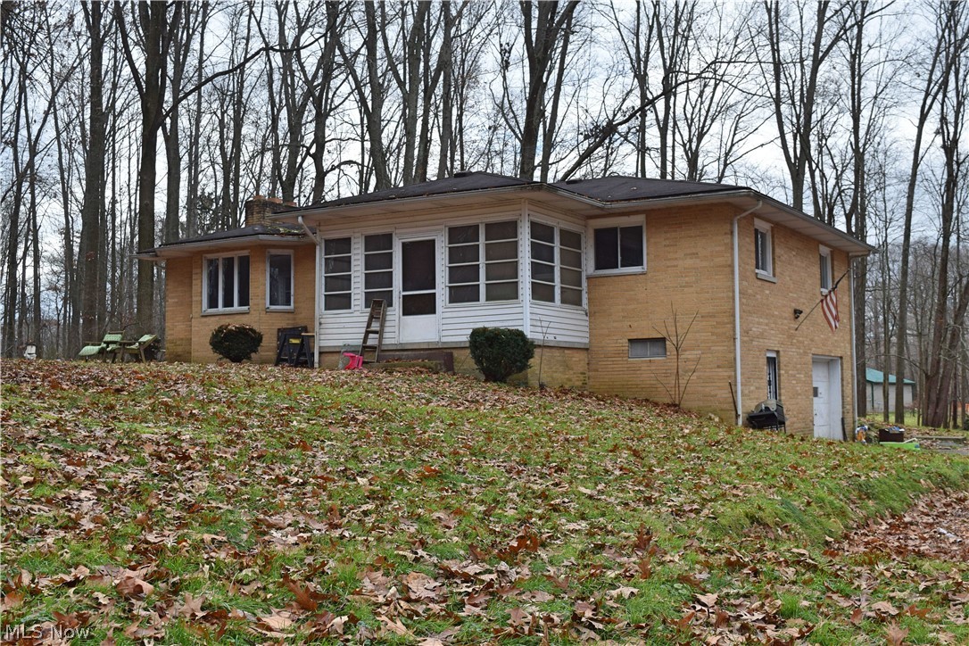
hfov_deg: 45.0
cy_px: 323
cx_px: 484
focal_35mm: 44
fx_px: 1171
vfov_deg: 30.8
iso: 280
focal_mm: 29
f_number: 8
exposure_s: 1/250
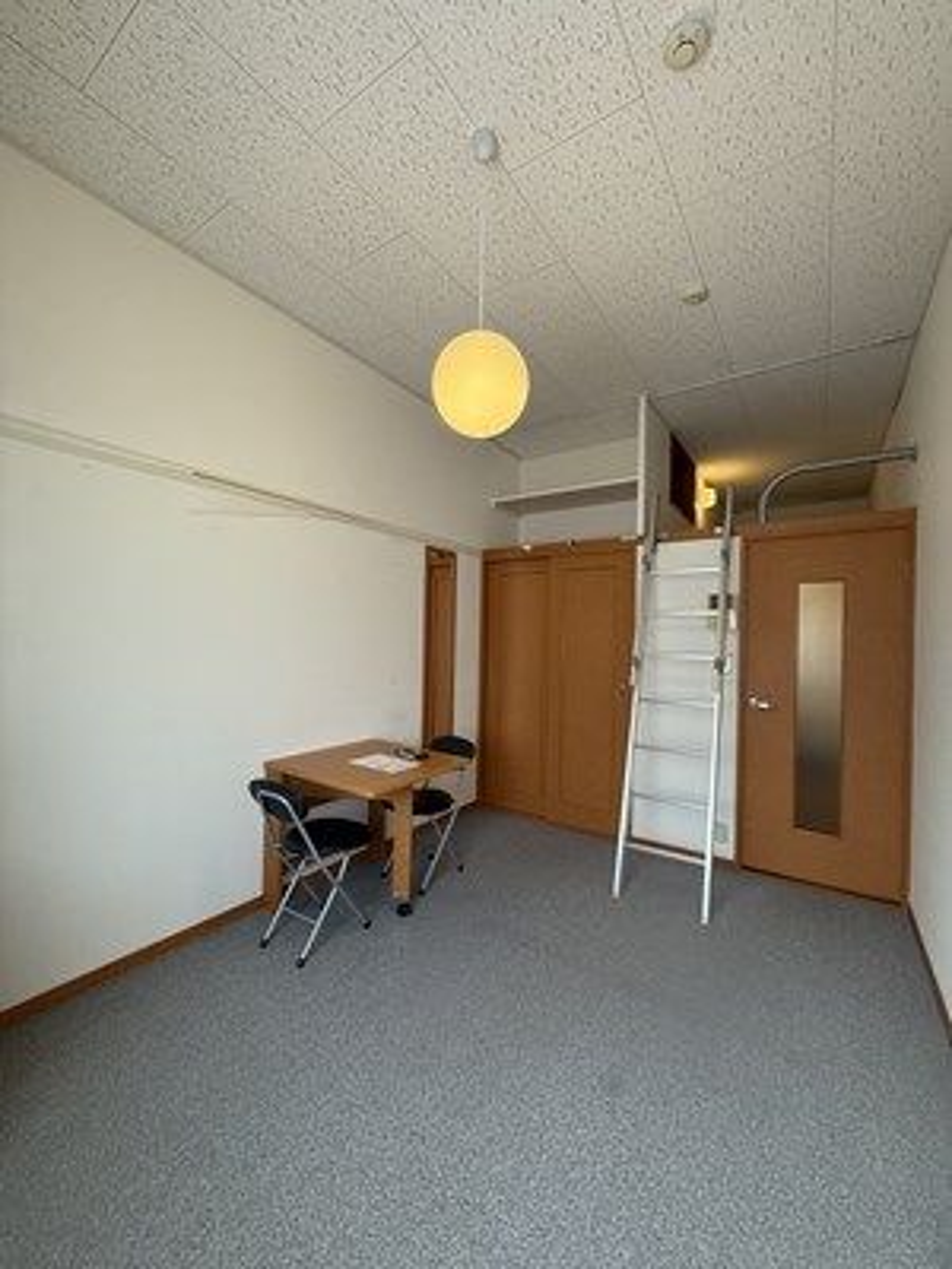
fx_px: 513
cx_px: 476
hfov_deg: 85.7
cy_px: 634
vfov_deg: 102.1
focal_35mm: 14
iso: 250
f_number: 2.2
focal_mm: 2.22
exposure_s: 1/100
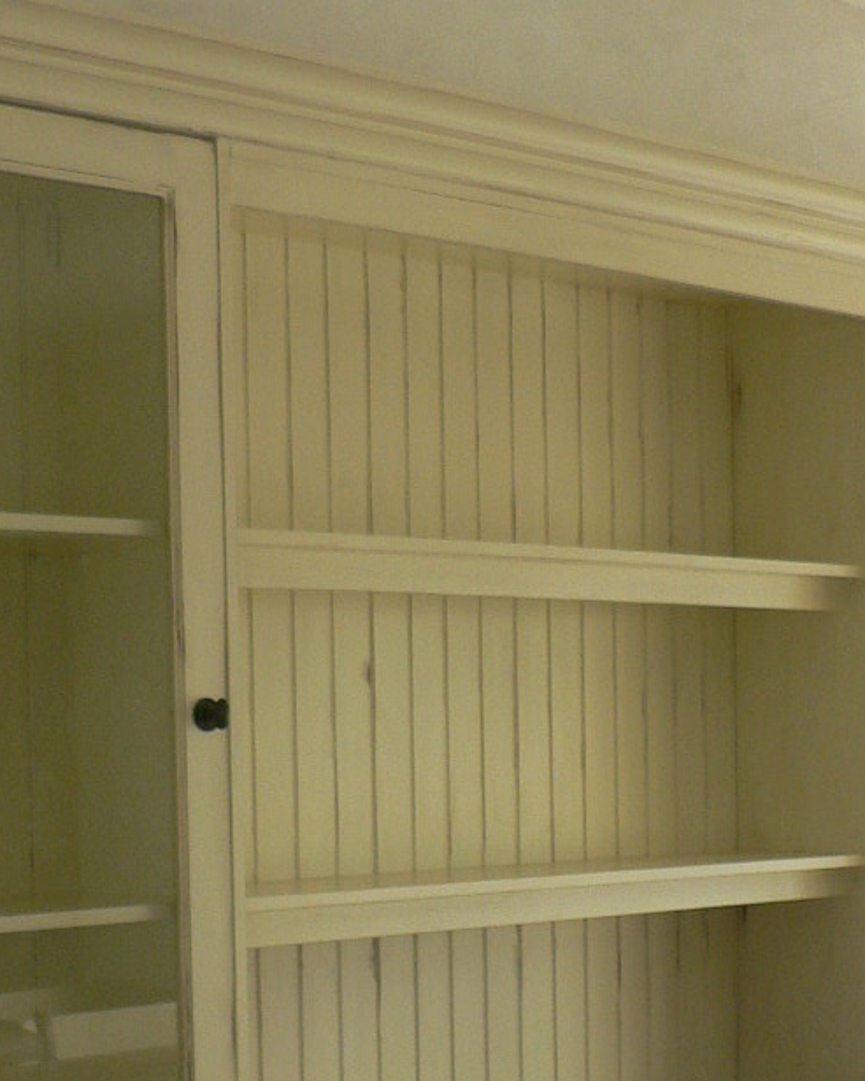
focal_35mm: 73
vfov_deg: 25.4
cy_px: 935
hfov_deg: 21.0
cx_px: 470
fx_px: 2335
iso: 100
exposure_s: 1/50
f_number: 3.6
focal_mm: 6
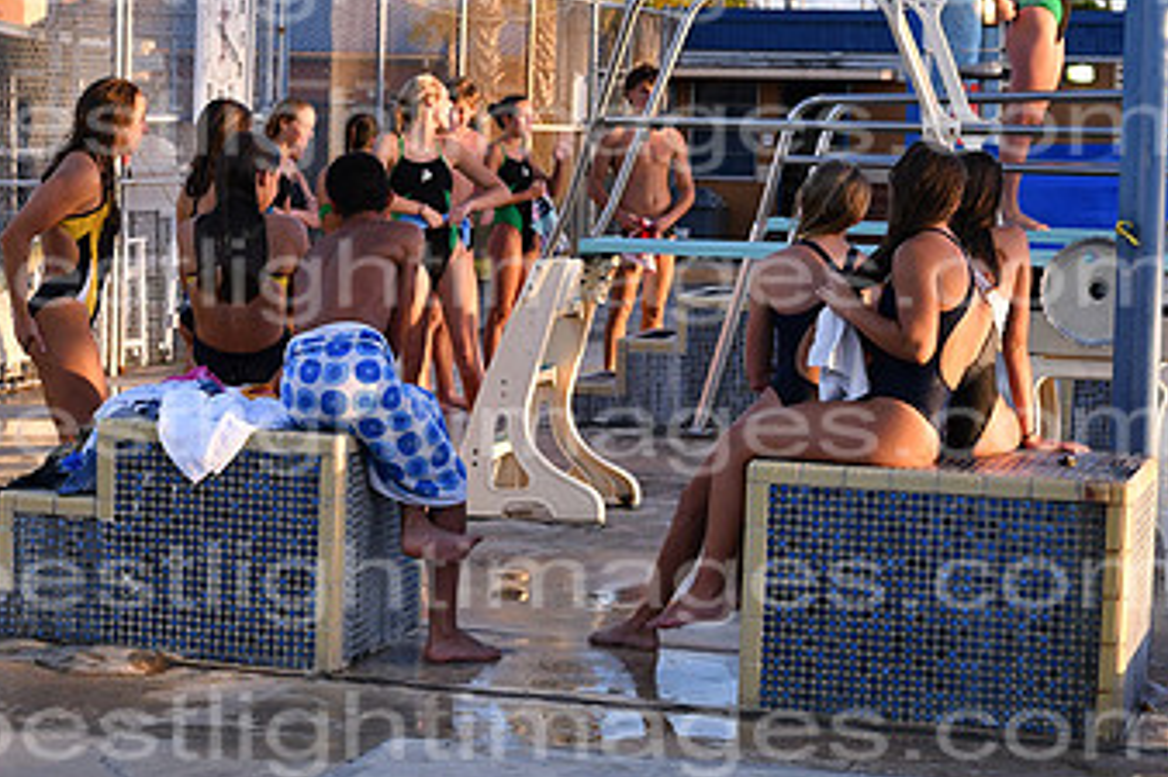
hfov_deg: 19.8
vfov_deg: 13.3
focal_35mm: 103
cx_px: 397
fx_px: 3340
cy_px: 357
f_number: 5.6
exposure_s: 1/1000
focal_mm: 40
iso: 800
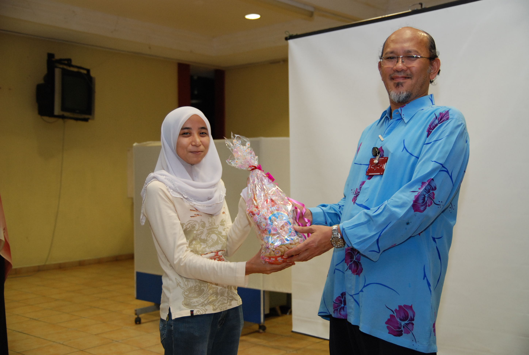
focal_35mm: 44
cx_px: 264
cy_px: 178
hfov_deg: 44.9
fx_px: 641
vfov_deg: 31.0
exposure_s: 1/60
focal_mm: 29
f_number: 2.8
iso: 500
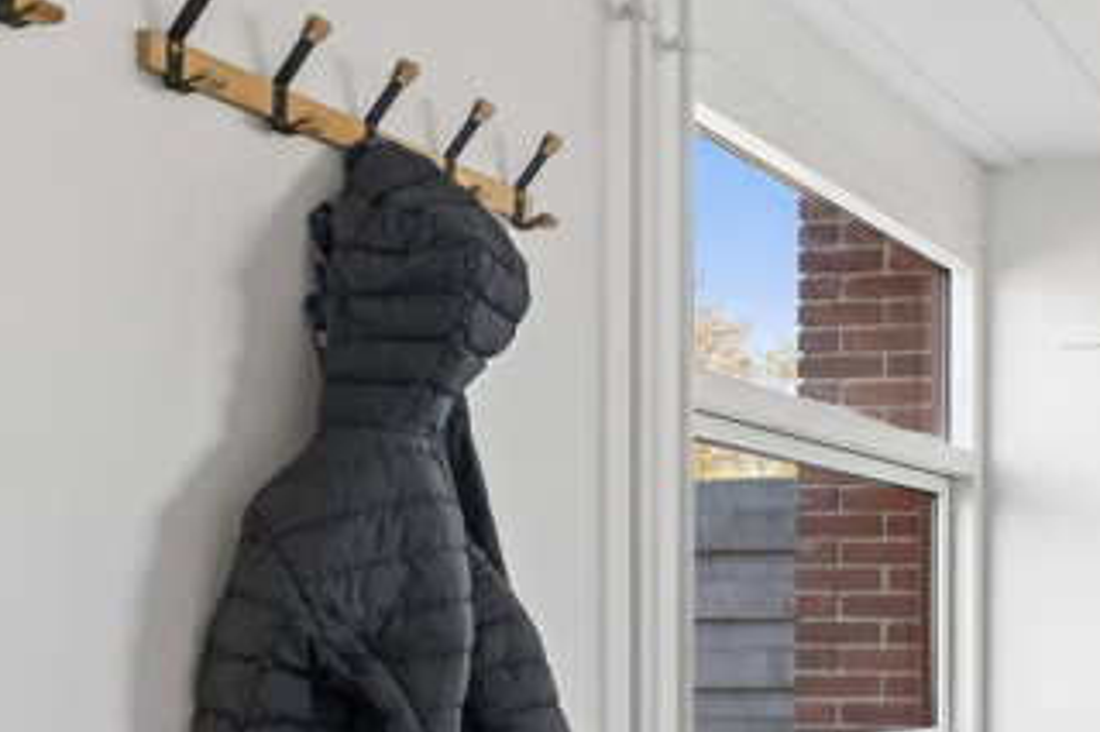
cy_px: 634
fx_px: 1397
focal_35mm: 46
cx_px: 1372
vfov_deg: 28.4
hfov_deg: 33.5
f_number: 7.1
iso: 800
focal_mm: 18.3
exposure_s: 1/80
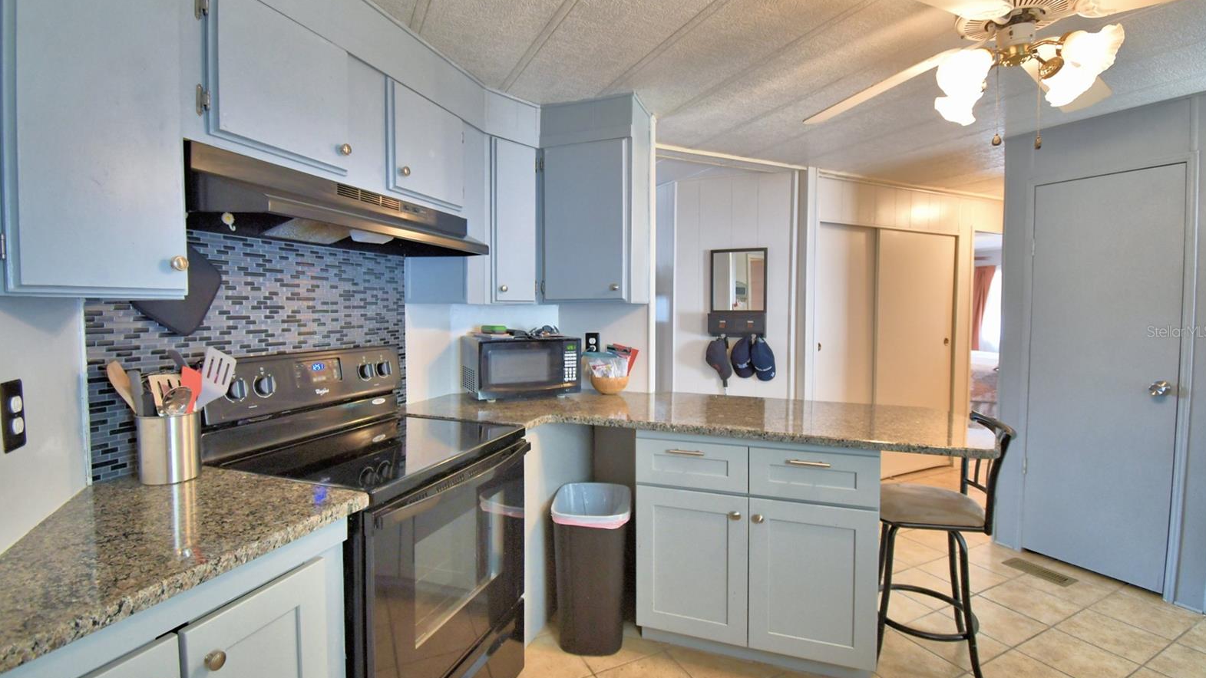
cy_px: 331
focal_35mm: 16
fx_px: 512
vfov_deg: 67.1
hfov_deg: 99.4
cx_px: 601
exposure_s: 1/30
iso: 640
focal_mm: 10
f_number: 4.5
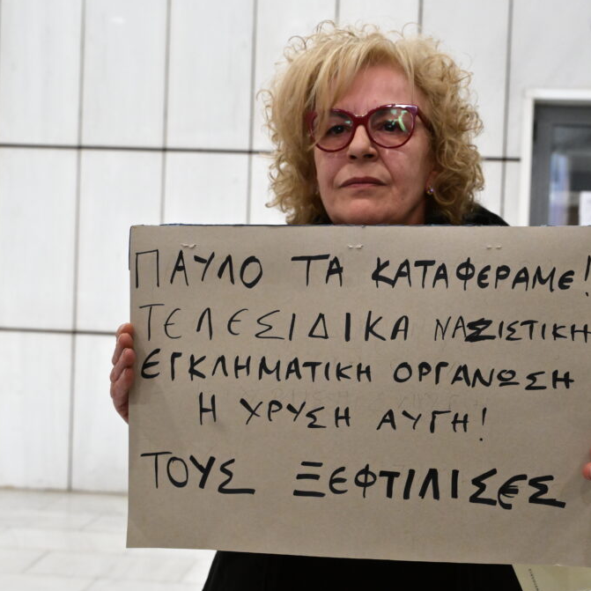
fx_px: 927
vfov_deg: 35.4
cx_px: 376
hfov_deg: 35.1
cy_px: 296
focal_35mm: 48
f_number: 5.6
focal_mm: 37
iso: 8000
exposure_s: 1/250
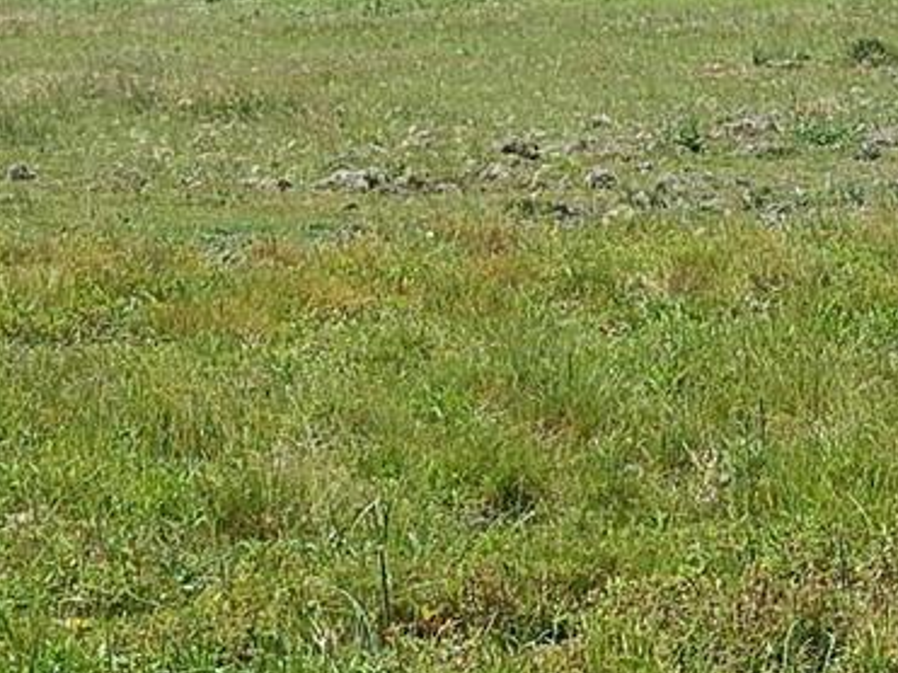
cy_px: 385
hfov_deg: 8.6
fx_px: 5939
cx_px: 833
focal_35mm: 229
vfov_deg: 6.5
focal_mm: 15
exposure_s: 1/640
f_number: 4.4
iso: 125
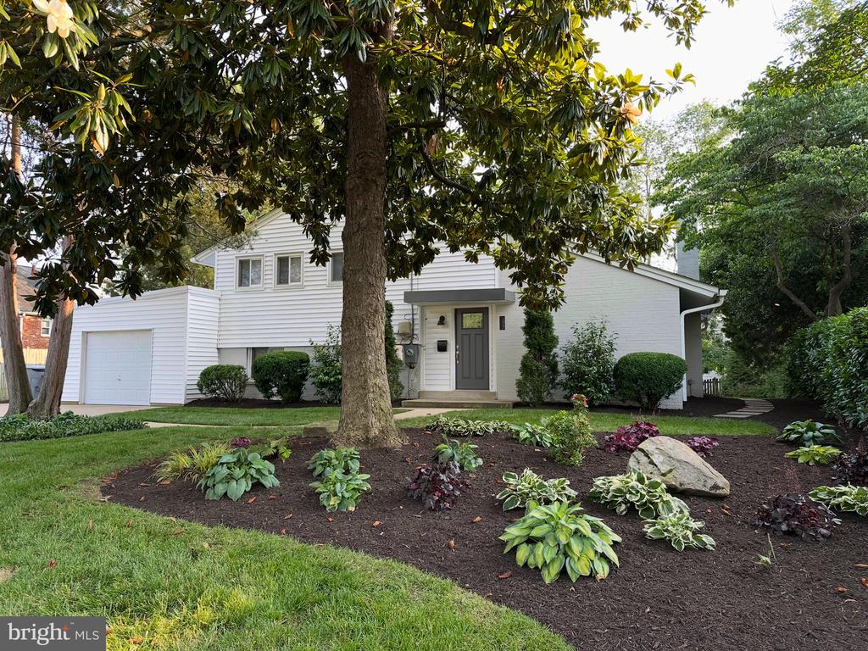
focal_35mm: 24
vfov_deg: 56.8
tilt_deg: +4.7
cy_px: 326
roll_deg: -0.9
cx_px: 434
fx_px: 602
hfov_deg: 71.6
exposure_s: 1/217
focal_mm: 6.86
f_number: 1.78
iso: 64
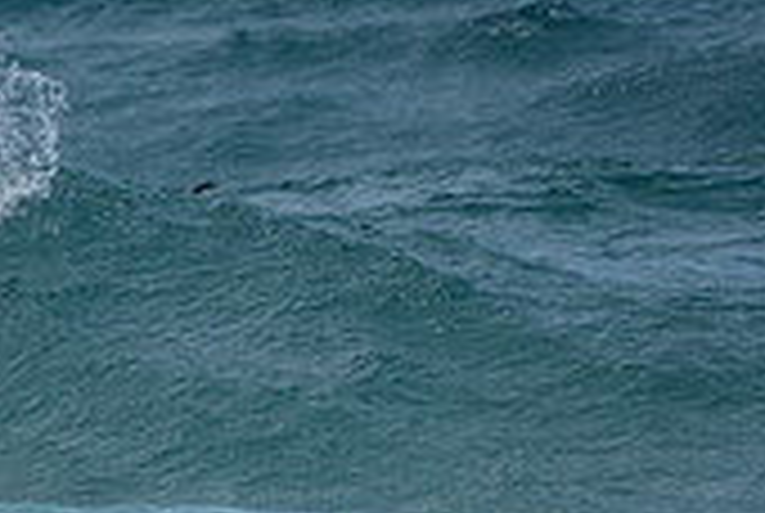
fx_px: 44468
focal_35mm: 2089
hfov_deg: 1.0
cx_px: -208
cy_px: 249
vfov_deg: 0.7
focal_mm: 500
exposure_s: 1/2000
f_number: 5.6
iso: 100
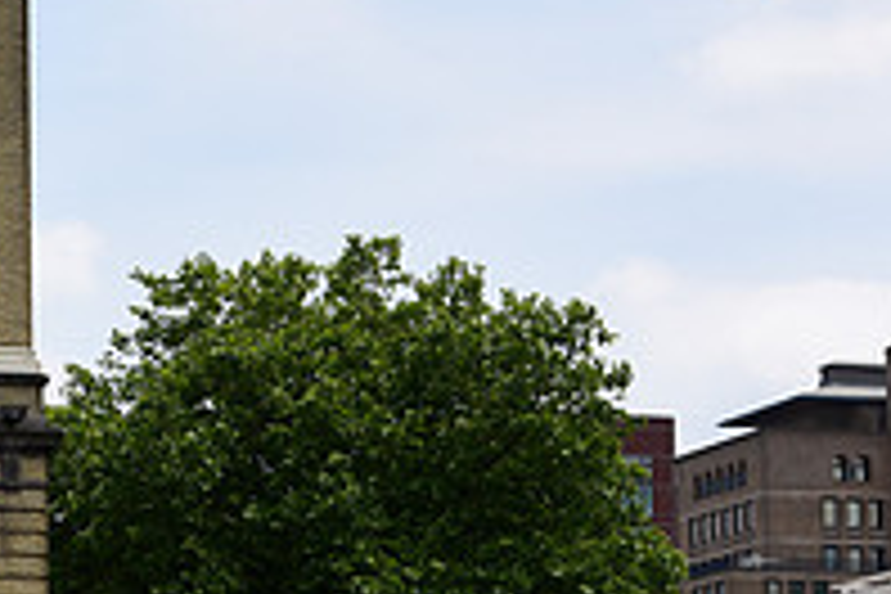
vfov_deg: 8.9
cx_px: 122
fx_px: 3762
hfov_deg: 13.4
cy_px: 803
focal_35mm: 152
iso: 110
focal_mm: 52
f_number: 11
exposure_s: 1/160
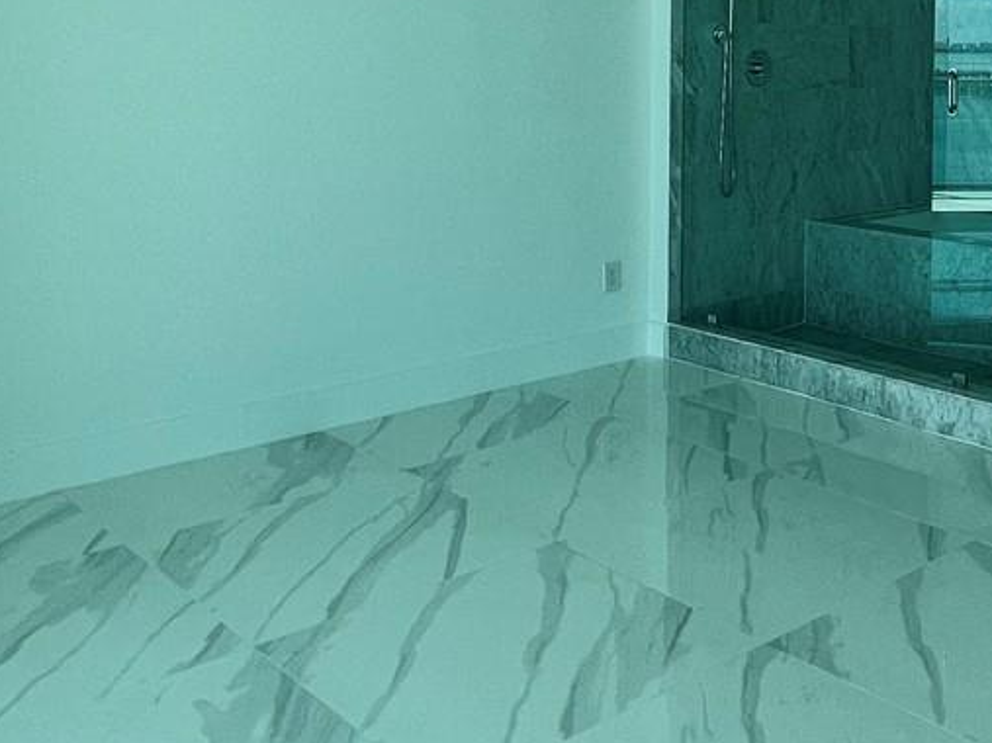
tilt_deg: -2.5
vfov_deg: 33.4
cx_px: 834
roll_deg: -0.6
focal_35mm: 41
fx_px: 1175
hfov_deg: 43.0
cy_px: 88
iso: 32
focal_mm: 1.57
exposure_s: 1/330
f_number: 1.8
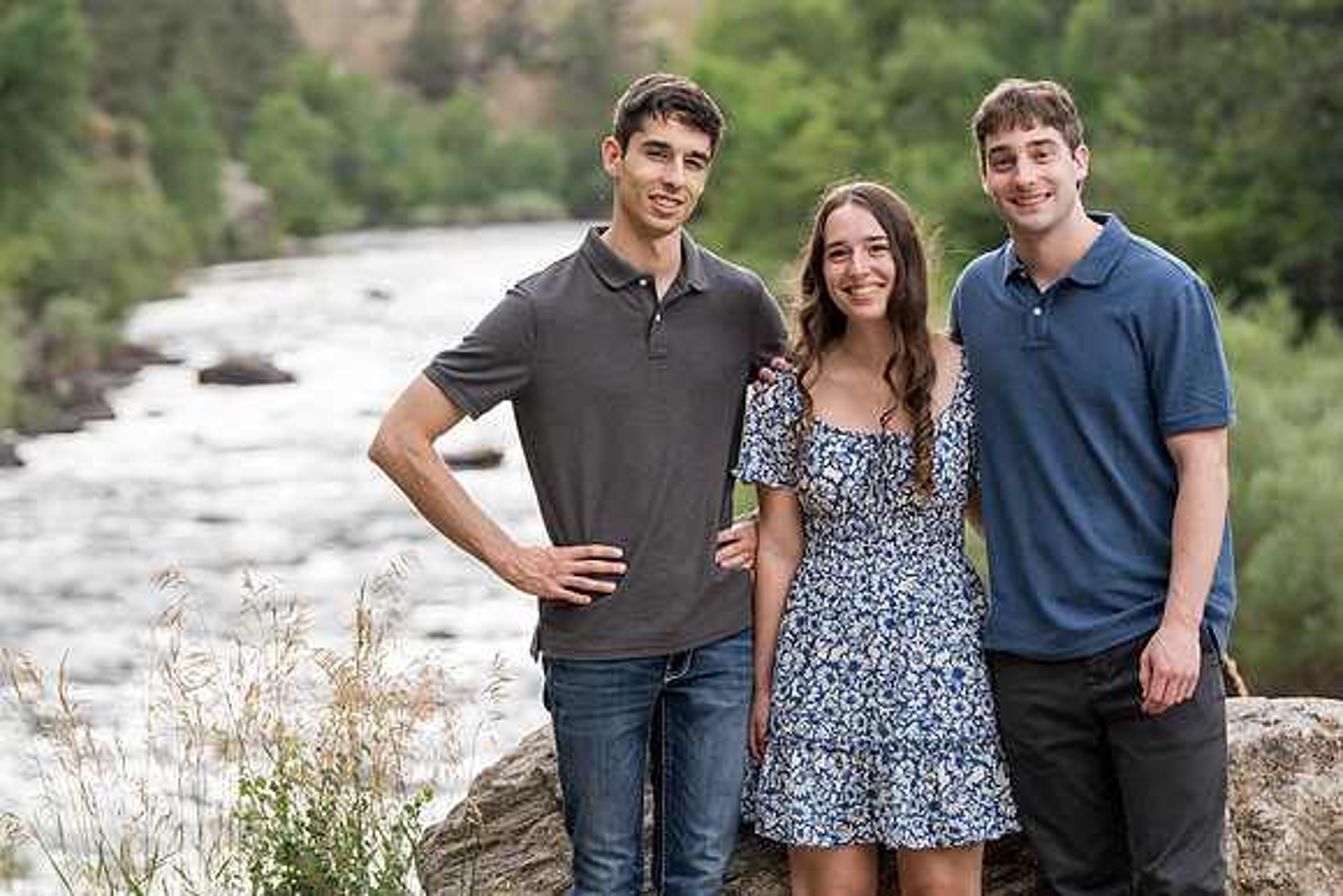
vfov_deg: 11.0
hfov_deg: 16.4
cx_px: 672
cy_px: 448
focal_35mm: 125
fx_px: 4664
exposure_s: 1/125
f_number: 4.5
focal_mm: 125
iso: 800
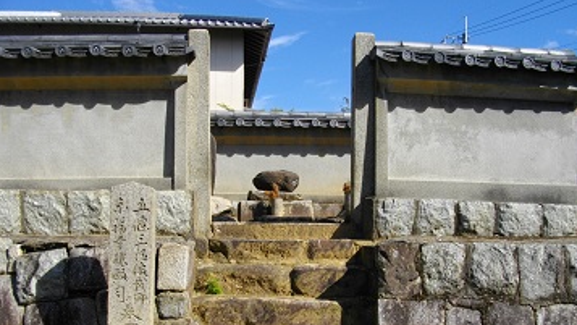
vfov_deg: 30.9
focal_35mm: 38
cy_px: 230
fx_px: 582
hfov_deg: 52.8
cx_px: 295
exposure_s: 1/320
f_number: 5.5
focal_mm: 5.7
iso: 100
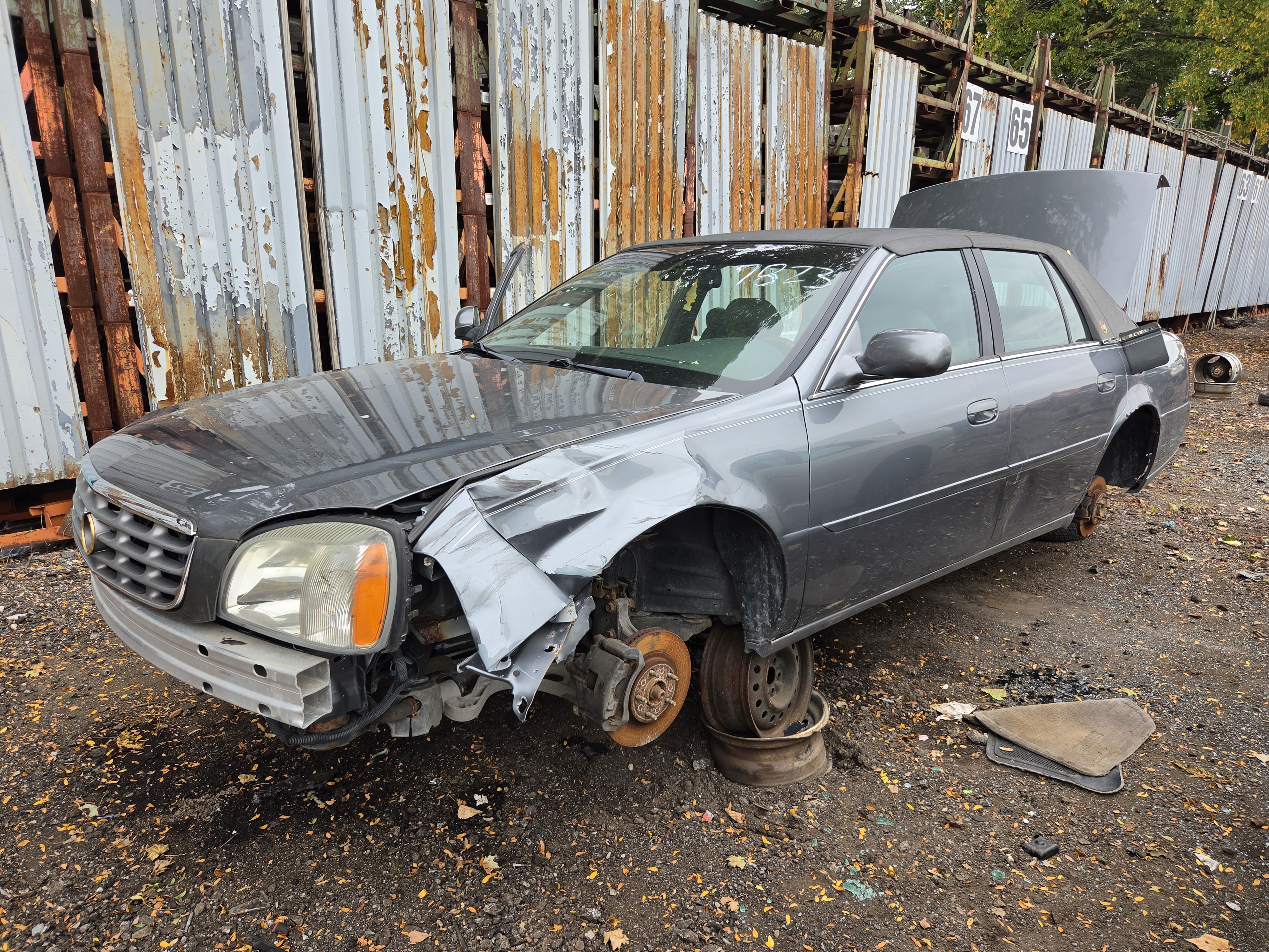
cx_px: 634
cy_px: 476
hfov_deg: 73.9
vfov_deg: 58.9
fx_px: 843
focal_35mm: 23
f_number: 1.8
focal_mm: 5.4
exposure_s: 1/705
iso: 80
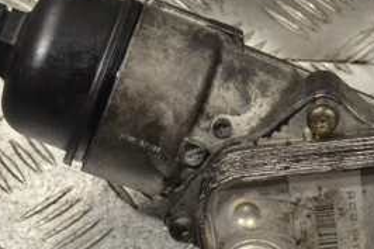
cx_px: 323
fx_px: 1310
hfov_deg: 16.1
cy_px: 98
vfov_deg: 10.8
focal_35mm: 126
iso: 3200
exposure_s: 1/320
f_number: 9
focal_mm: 35
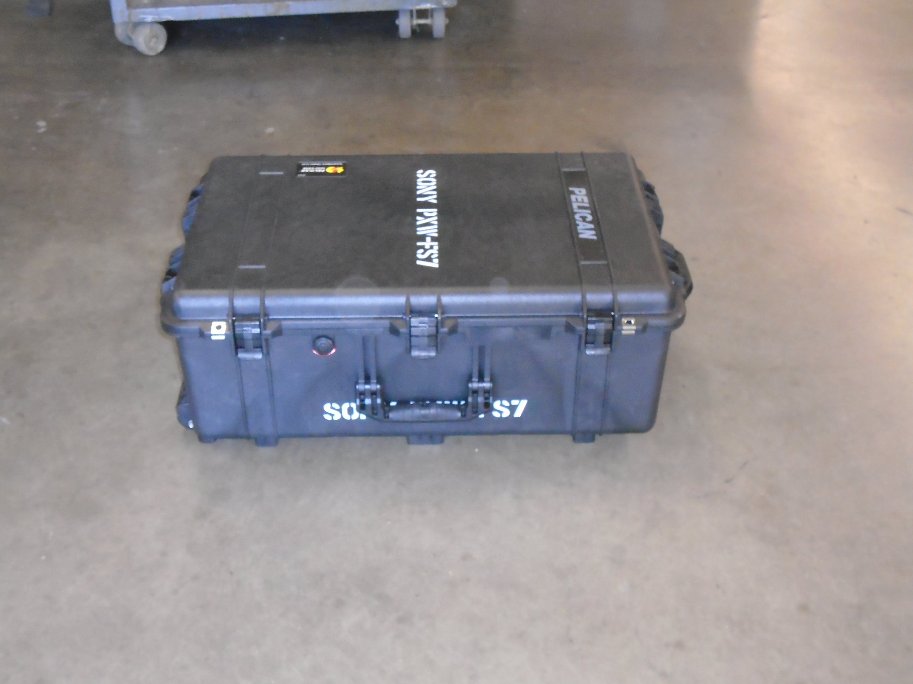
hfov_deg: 38.9
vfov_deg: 29.7
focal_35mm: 49
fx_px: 1292
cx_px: 456
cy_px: 342
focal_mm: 8.7
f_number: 4.5
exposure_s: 1/50
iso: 800
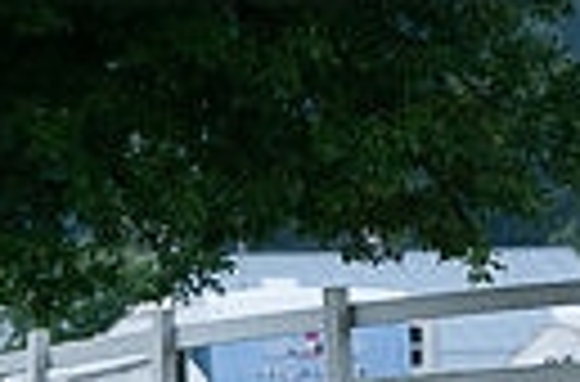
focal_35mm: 588
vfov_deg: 2.3
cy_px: 744
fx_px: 9439
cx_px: -490
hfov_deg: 3.5
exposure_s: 1/1600
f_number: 5.6
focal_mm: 150
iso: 1600
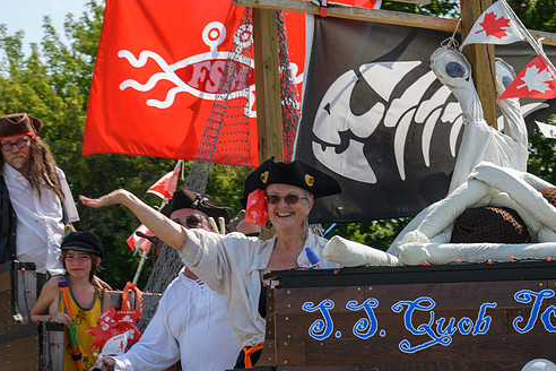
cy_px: 210
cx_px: 229
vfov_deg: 14.9
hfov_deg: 22.1
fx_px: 1421
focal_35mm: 92
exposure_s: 1/200
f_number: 8
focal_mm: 78
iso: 90
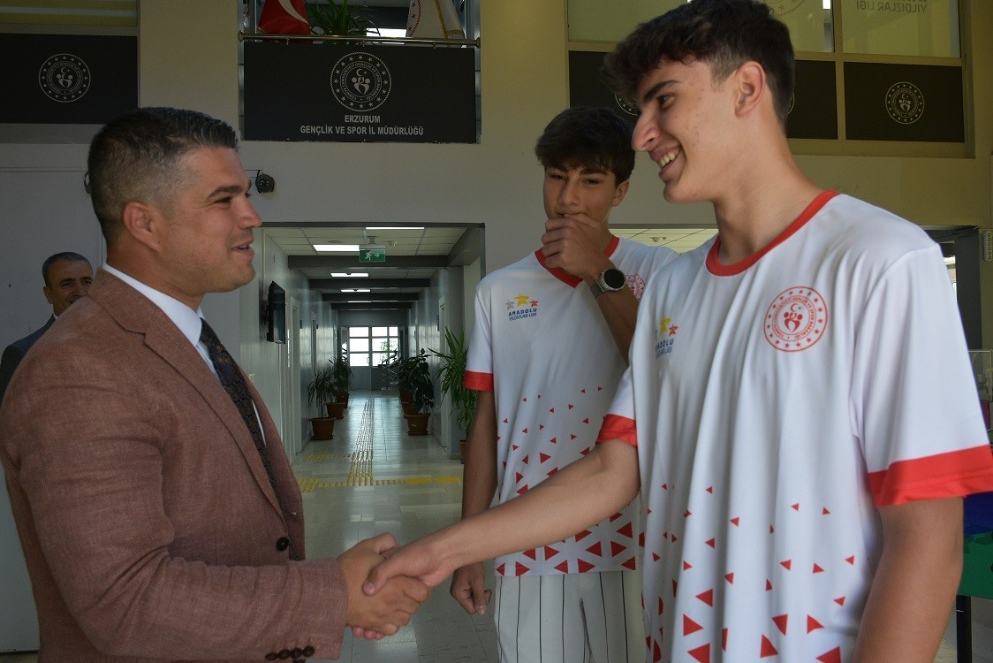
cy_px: 332
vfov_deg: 43.6
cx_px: 496
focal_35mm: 30
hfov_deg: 61.9
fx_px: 828
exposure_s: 1/200
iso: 800
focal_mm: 20
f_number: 7.1
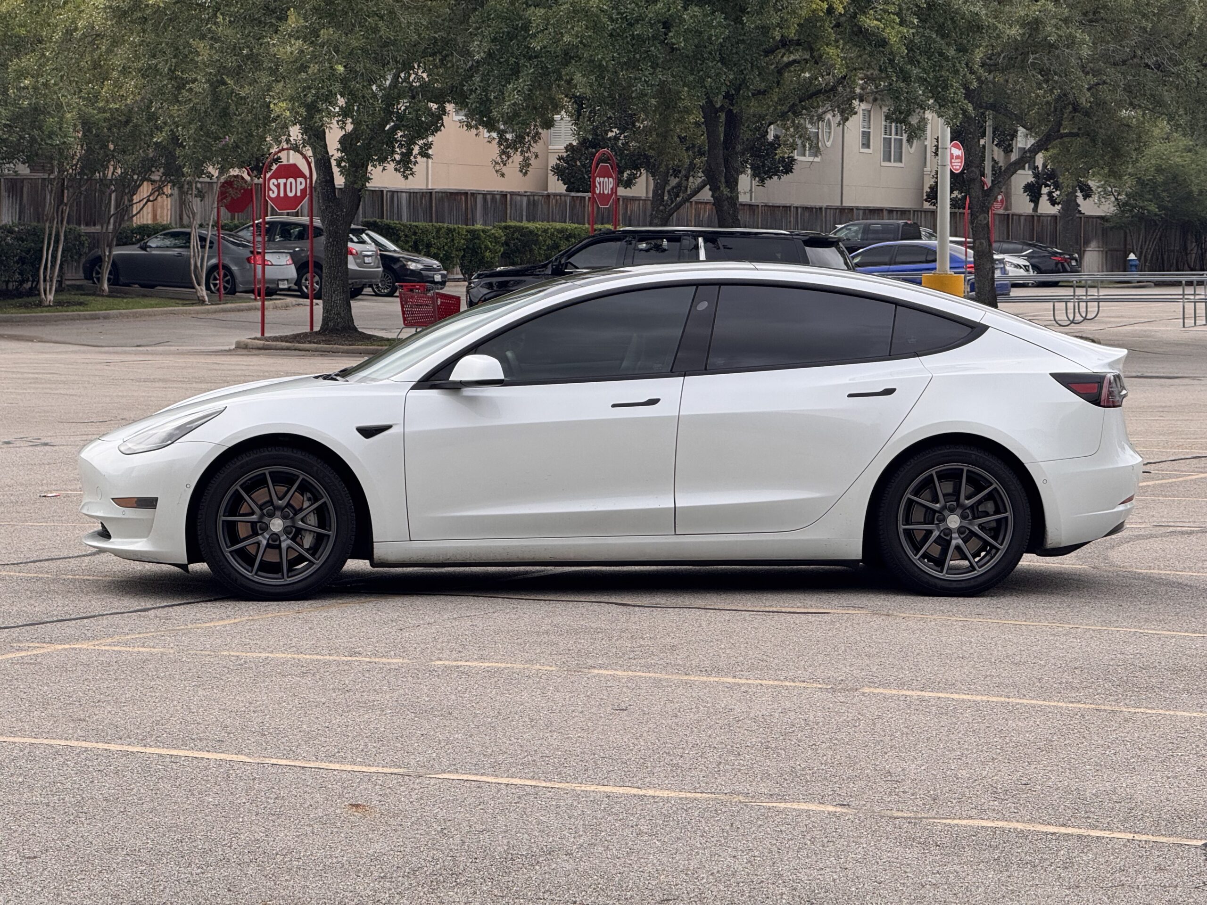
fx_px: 4184
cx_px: 604
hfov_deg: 16.4
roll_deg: -1.2
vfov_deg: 12.3
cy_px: 452
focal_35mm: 120
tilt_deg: -2.6
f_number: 2.8
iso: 50
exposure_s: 1/850
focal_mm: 15.66
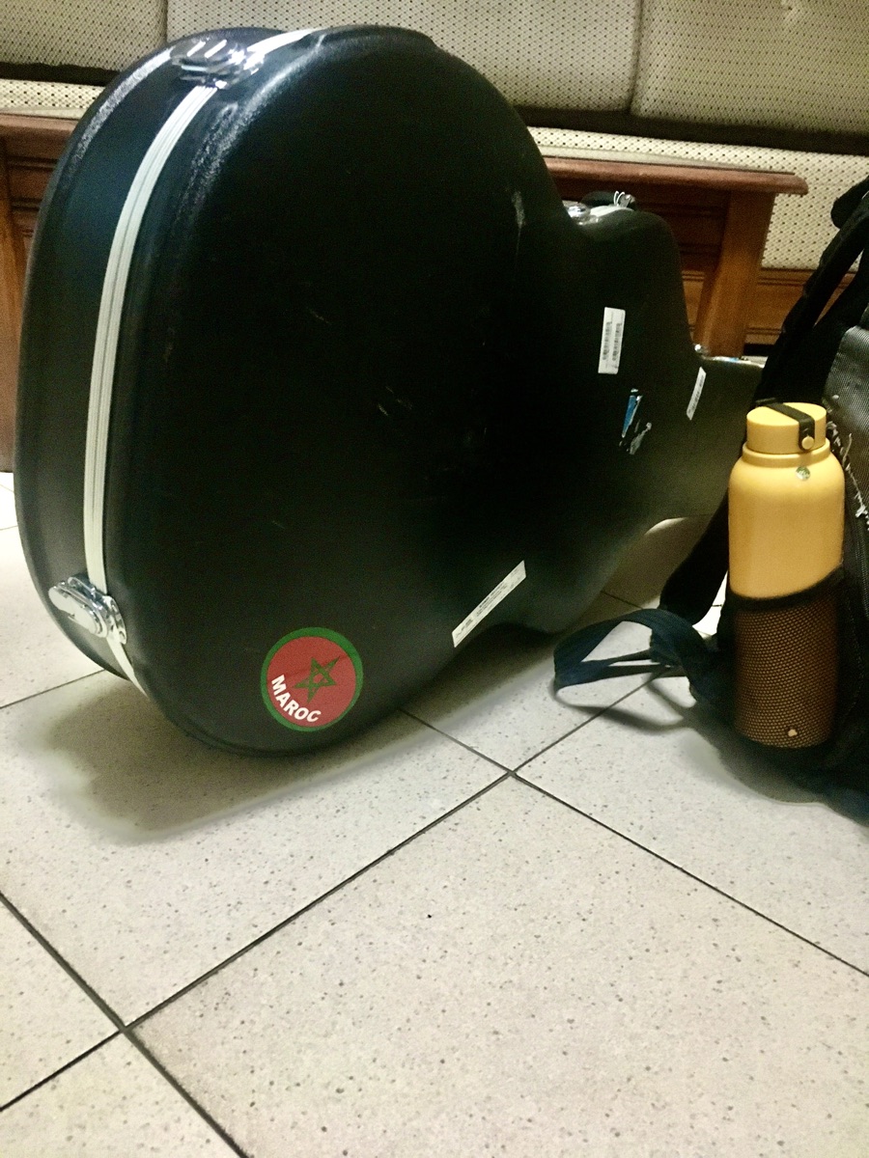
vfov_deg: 61.7
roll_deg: -4.8
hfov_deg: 48.2
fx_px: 971
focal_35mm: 29
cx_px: 434
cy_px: 579
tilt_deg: -24.5
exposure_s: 1/17
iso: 500
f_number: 2.2
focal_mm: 4.15
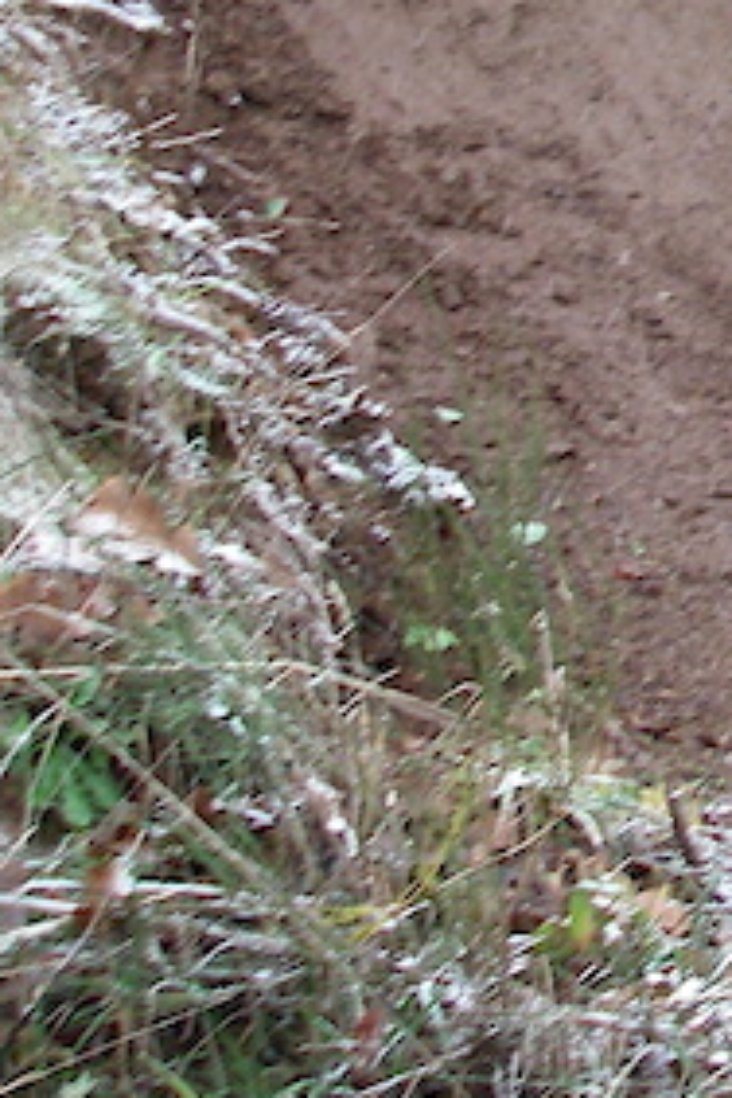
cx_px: 1297
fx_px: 3416
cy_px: -19
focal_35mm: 112
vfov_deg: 17.8
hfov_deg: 11.4
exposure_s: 1/50
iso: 200
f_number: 3.3
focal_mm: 6.3
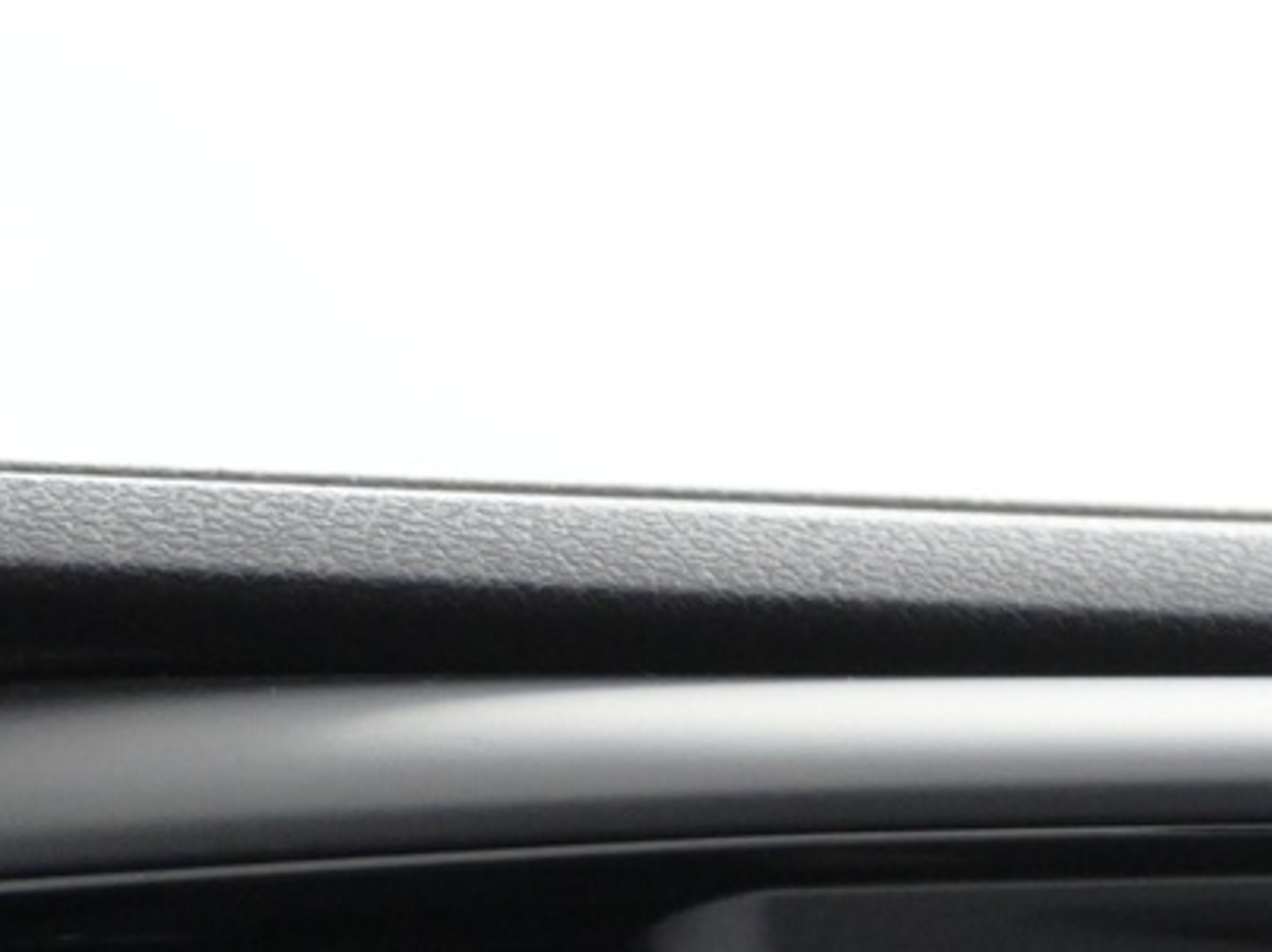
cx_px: 2145
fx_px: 4701
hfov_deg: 14.0
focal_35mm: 128
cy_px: 1407
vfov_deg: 11.1
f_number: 4
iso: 2500
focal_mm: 22
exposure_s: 1/60
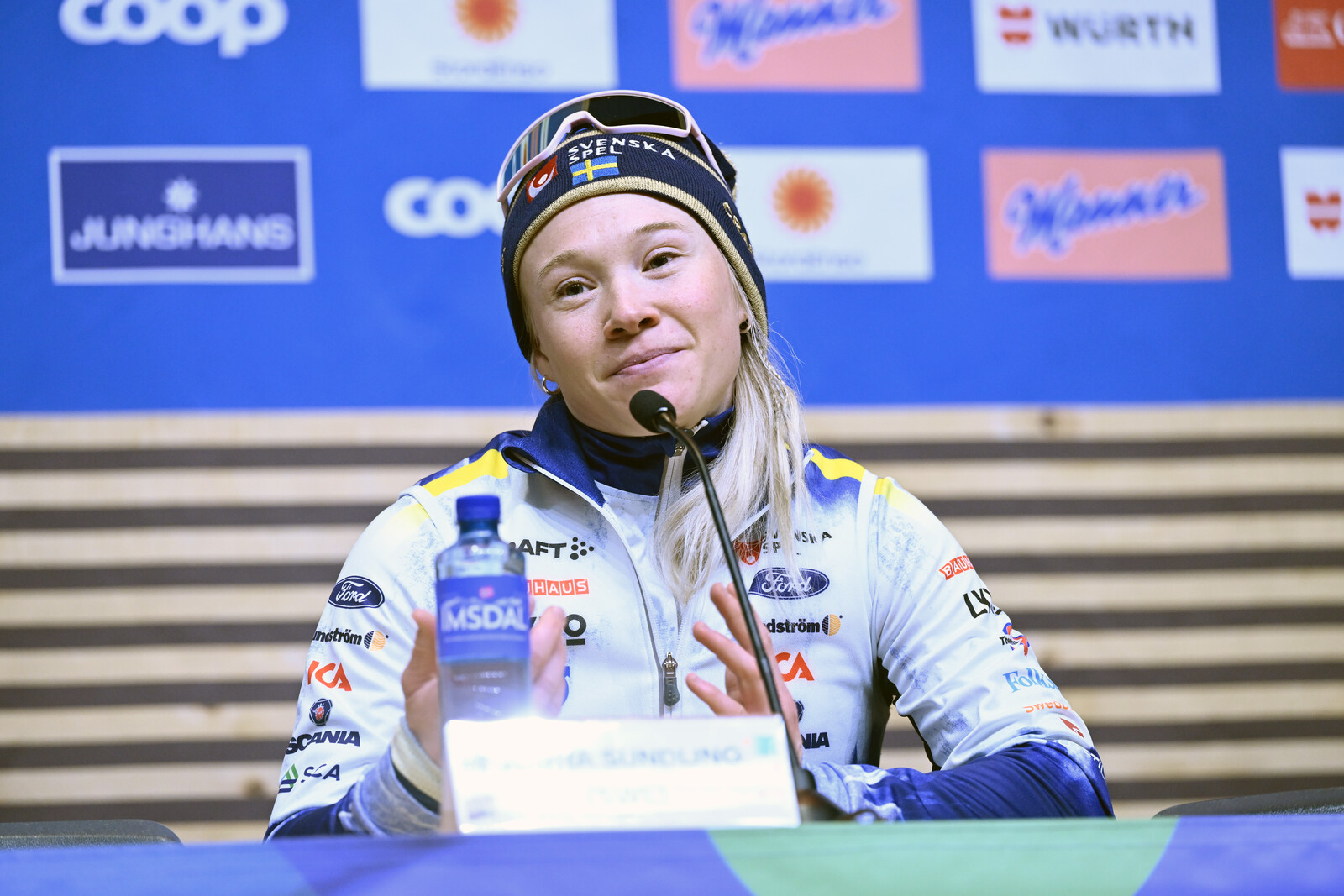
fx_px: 7467
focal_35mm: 200
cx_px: 672
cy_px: 448
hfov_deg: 10.3
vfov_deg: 6.9
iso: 2000
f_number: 3.5
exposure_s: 1/160
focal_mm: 200
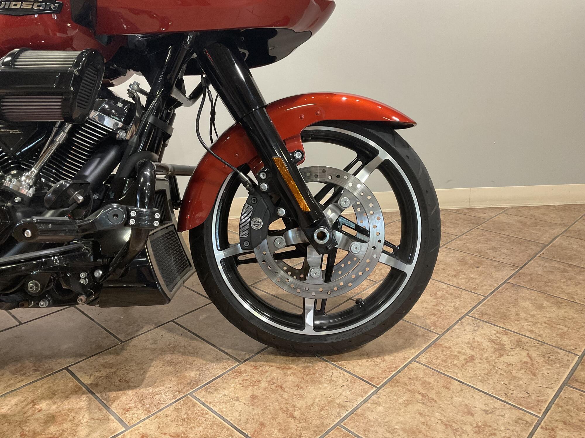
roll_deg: +0.3
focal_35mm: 29
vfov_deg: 48.2
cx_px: 292
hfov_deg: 61.7
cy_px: 219
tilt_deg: -19.1
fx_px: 490
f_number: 1.8
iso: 160
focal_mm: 3
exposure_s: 1/60
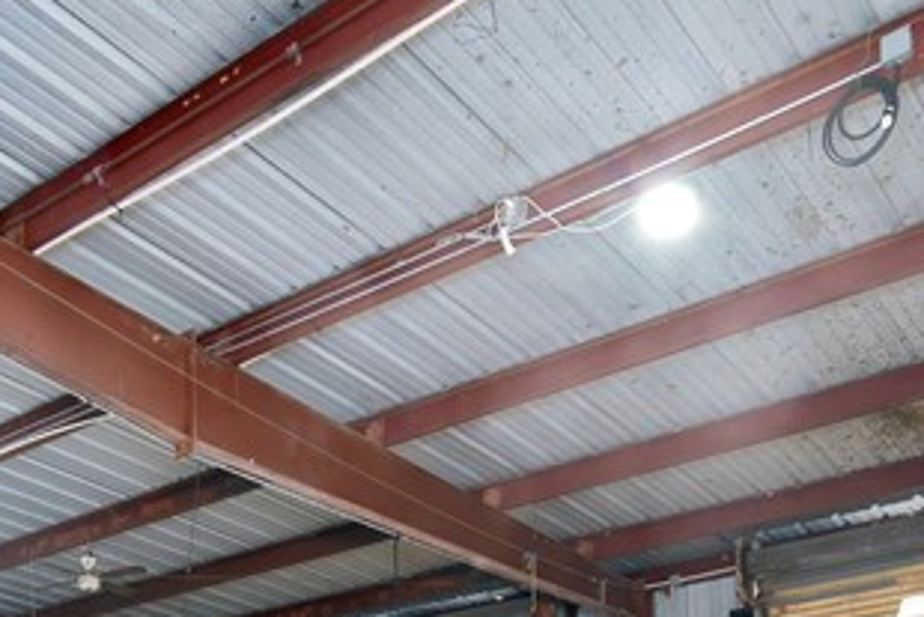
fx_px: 1258
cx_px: 255
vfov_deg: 22.3
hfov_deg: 39.5
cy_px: 948
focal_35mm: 49
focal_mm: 14
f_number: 7.1
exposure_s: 1/160
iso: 500
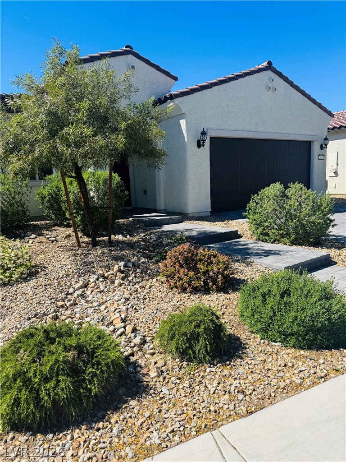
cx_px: 173
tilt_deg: -9.2
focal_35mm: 24
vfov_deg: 71.6
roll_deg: +4.5
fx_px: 320
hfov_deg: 56.8
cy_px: 231
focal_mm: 6.76
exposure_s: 1/4049
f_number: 1.78
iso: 80
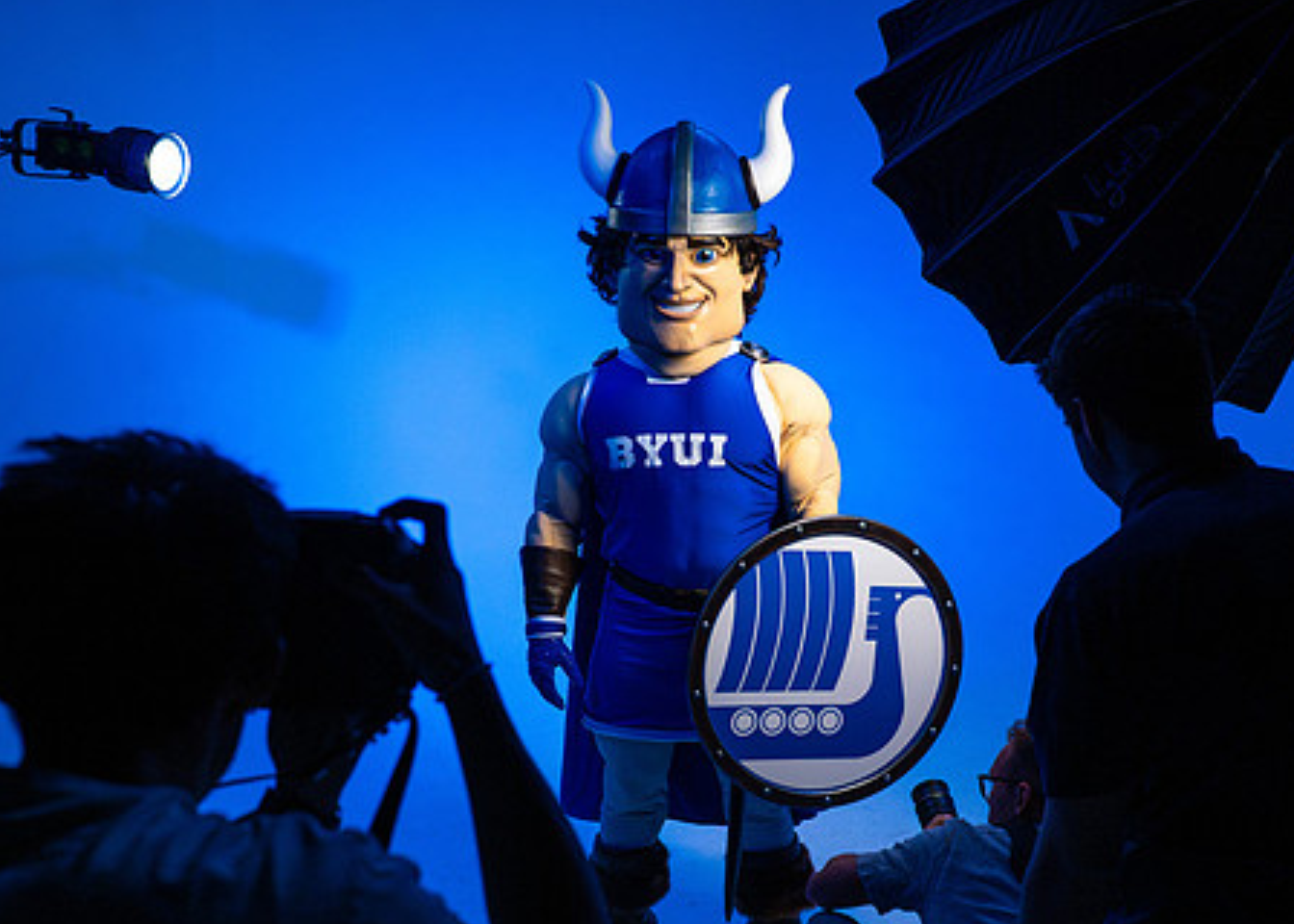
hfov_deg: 43.6
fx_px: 1617
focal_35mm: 44
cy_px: 542
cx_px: 681
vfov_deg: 31.8
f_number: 4
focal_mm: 32
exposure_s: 1/250
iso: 4000
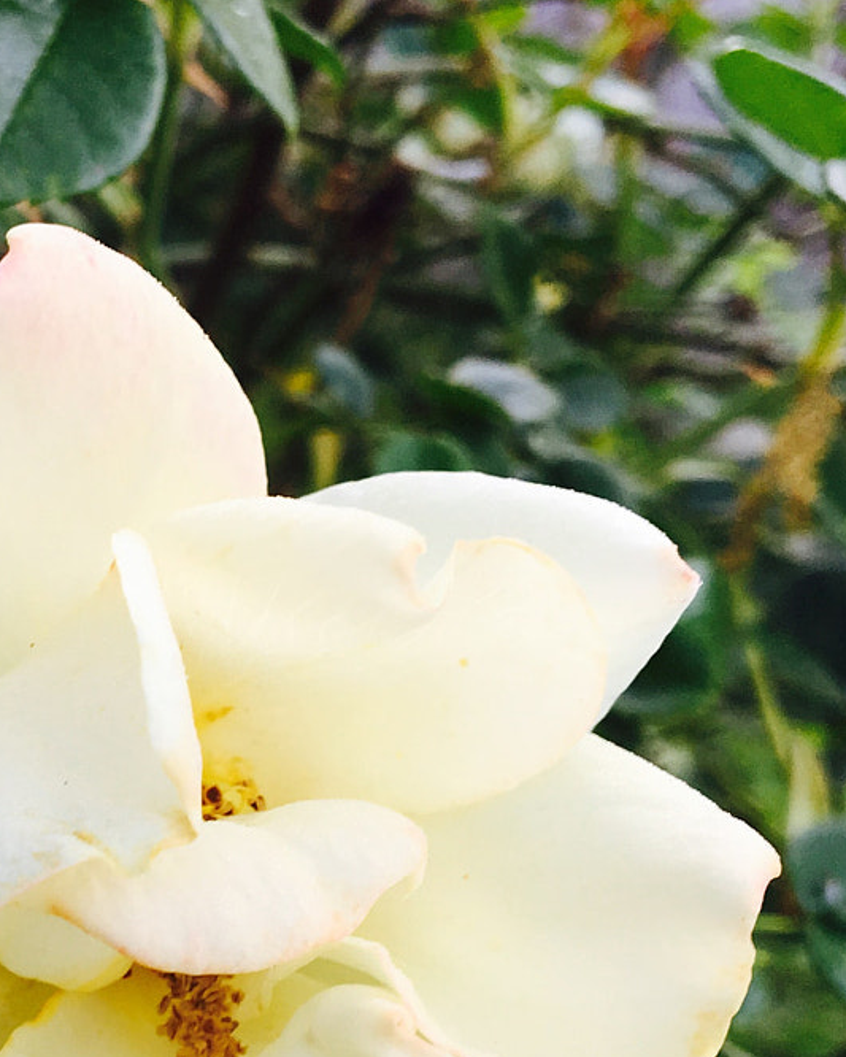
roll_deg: -3.4
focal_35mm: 68
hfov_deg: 21.8
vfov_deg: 27.5
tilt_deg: -20.5
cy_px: 813
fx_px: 2128
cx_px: 40
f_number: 2.2
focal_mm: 4.15
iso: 25
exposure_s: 1/60
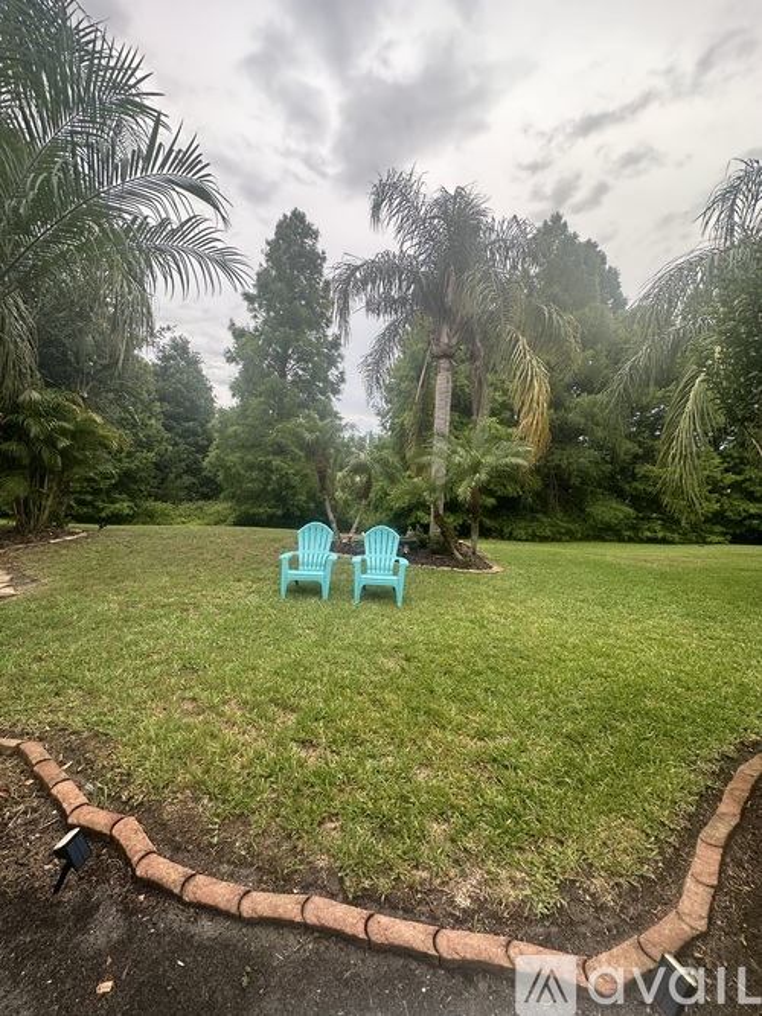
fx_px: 411
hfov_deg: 85.7
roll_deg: -2.3
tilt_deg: -5.9
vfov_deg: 102.1
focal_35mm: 14
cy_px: 508
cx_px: 381
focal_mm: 2.22
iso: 40
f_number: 2.2
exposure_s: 1/296
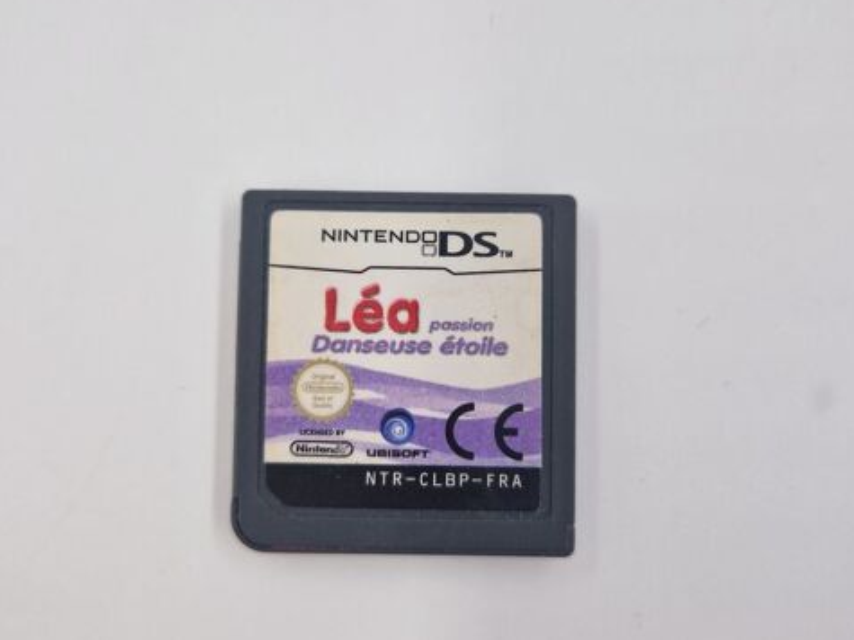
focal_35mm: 31
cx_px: 430
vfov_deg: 45.4
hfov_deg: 58.4
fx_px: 765
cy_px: 320
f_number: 1.8
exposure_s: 1/72
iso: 50
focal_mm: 5.4
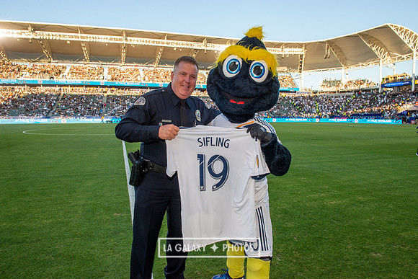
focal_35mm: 24
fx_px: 279
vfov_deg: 53.2
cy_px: 140
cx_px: 209
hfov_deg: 73.7
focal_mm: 24
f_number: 10
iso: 800
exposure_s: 1/320
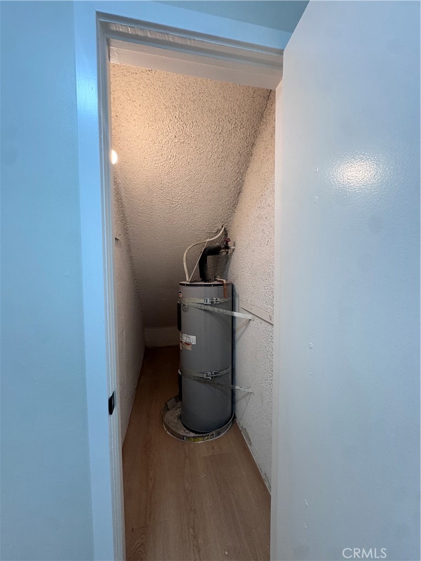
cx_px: 210
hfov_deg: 85.7
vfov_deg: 102.1
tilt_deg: -4.1
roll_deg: +1.7
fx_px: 227
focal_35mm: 14
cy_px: 280
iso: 160
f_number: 2.2
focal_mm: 2.22
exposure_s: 1/120
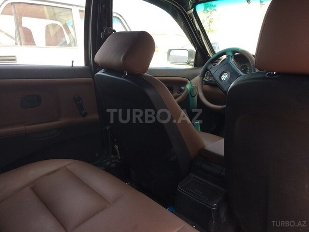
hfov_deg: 61.7
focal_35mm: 29
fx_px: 259
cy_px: 116
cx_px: 154
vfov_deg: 48.2
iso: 32
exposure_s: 1/167
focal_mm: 4.15
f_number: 2.2
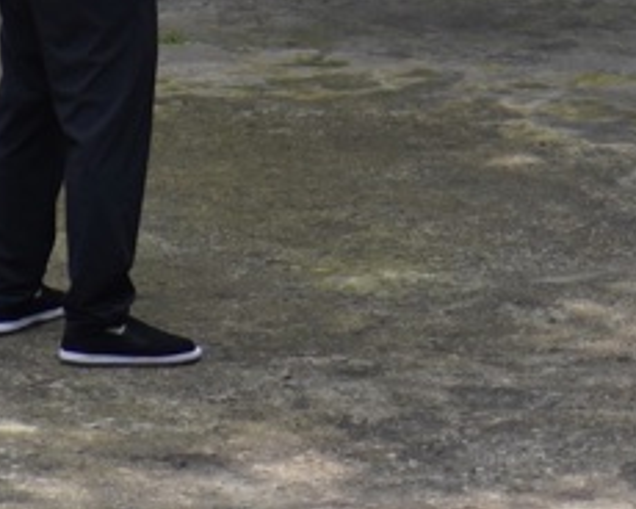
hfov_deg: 3.4
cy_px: -1141
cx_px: 819
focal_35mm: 570
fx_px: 10729
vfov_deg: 2.7
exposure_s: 1/640
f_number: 4
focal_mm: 70
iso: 100
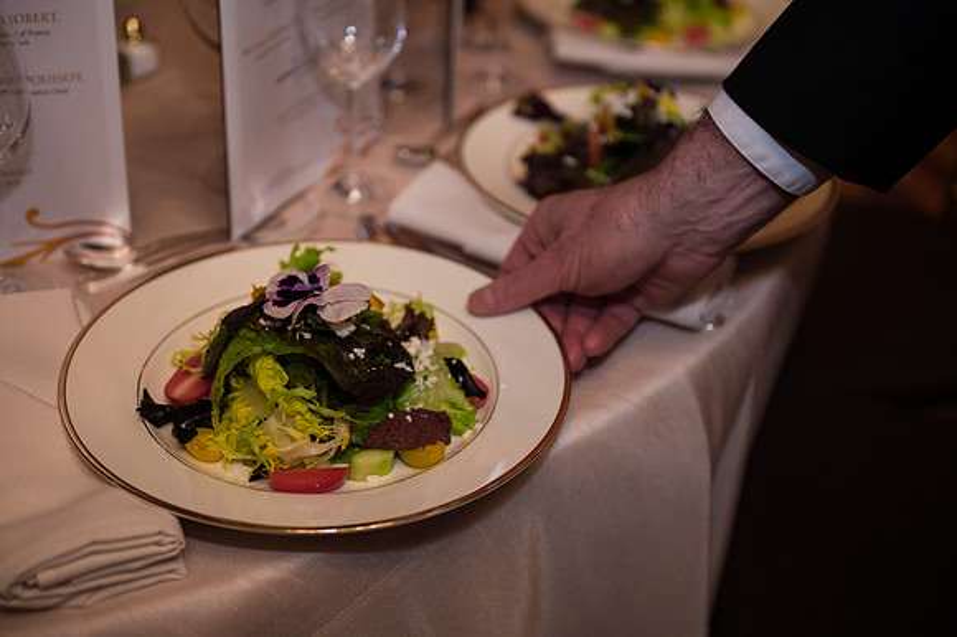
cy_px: 319
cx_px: 479
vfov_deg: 27.8
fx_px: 1289
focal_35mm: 49
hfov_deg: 40.7
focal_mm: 48
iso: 1600
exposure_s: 1/200
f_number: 3.2
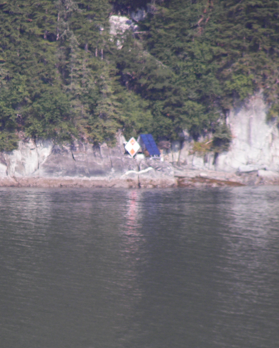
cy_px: 192
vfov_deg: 2.6
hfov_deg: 2.1
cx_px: 67
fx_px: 7667
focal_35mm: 743
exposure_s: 1/500
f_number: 3.7
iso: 64
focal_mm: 72
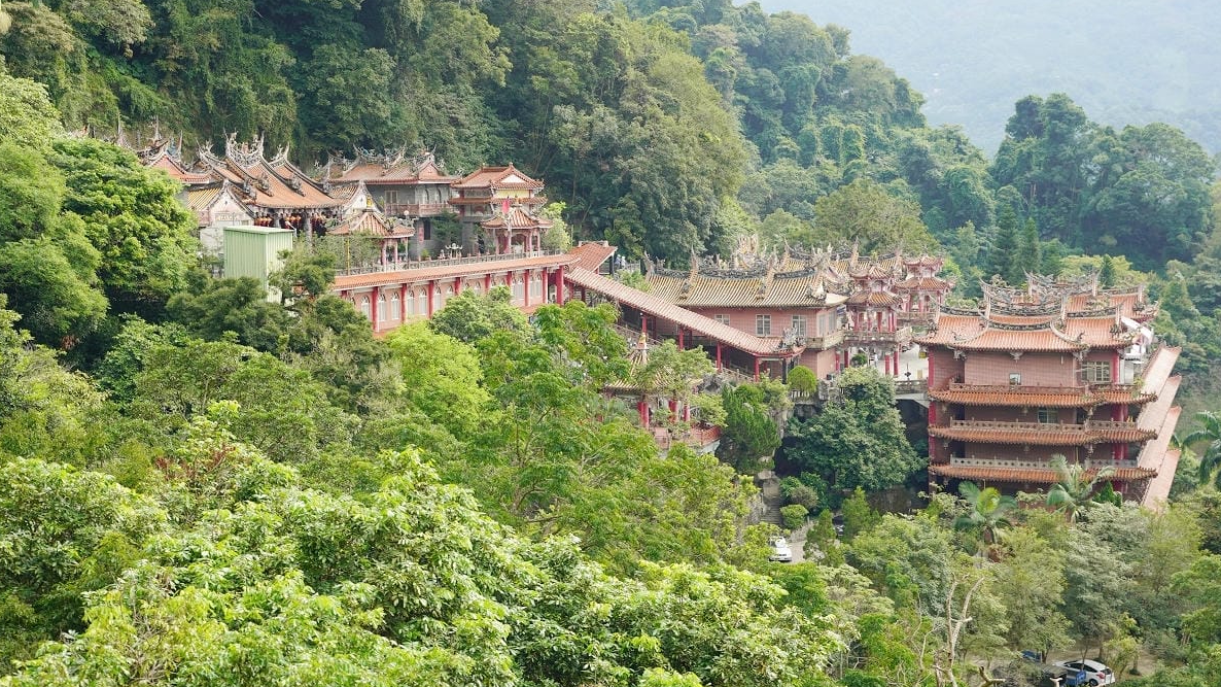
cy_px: 286
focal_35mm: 53
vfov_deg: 22.6
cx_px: 606
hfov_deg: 39.2
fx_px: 1716
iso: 100
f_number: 4.5
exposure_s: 1/80
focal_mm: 50
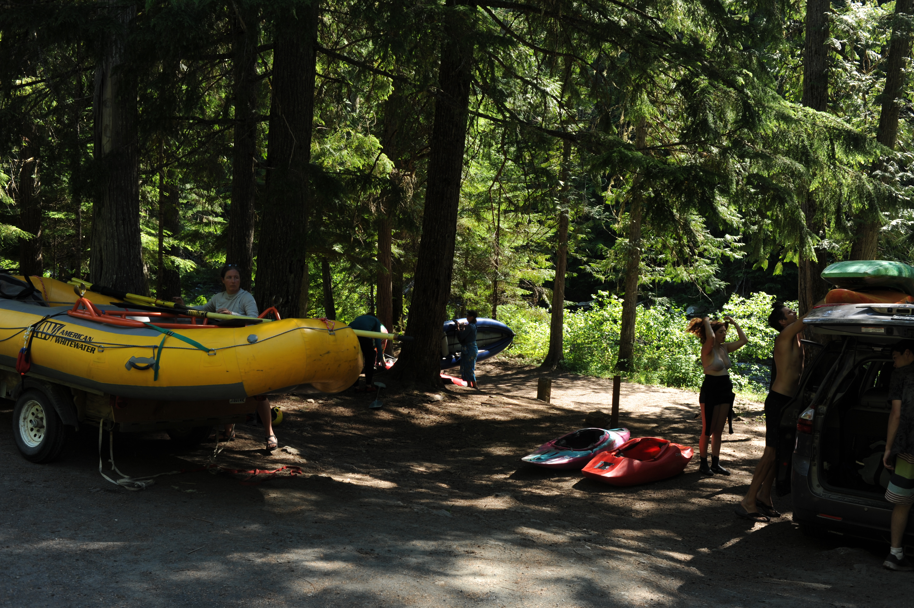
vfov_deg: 37.8
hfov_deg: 54.5
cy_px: 304
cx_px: 457
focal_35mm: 35
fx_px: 888
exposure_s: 1/100
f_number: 8
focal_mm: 35
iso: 200
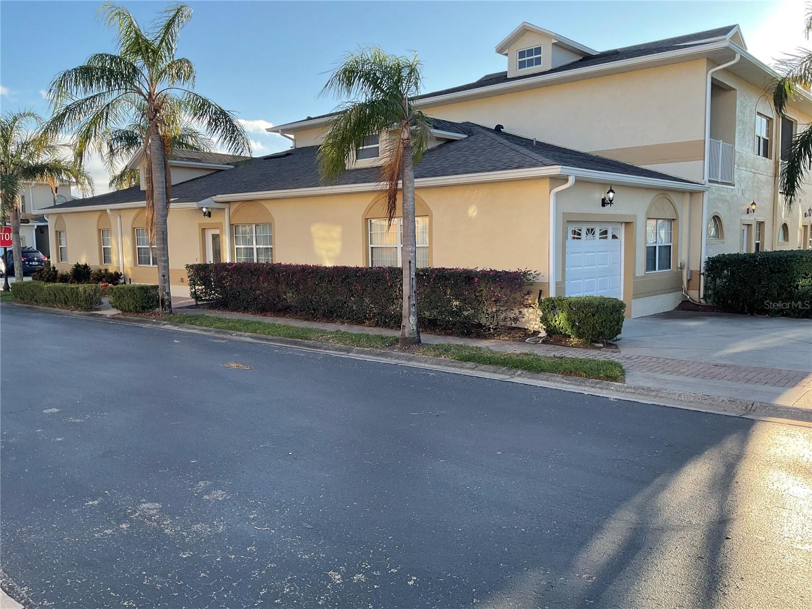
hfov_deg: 61.7
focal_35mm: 29
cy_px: 304
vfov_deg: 48.2
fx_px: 680
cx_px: 406
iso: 16
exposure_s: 1/450
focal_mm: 3
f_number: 1.8
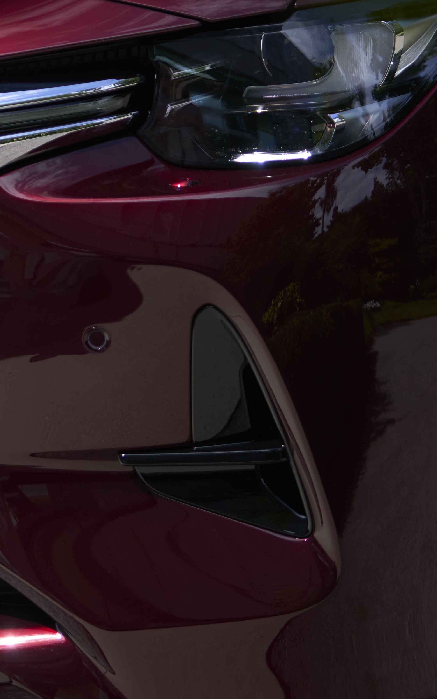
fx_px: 3888
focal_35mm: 204
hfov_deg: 6.3
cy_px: 260
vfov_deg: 10.3
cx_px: -369
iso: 320
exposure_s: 1/1250
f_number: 3.2
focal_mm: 74
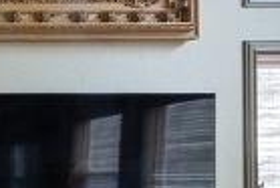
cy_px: 153
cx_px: -312
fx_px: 537
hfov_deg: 17.6
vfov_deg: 19.6
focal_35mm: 69
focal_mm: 10
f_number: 9.5
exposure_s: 1/15
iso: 320
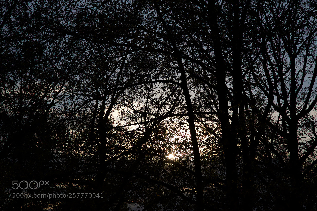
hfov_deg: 23.9
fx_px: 749
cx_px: 158
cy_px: 106
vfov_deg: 16.1
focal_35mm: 85
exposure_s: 1/500
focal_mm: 85
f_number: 11
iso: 250
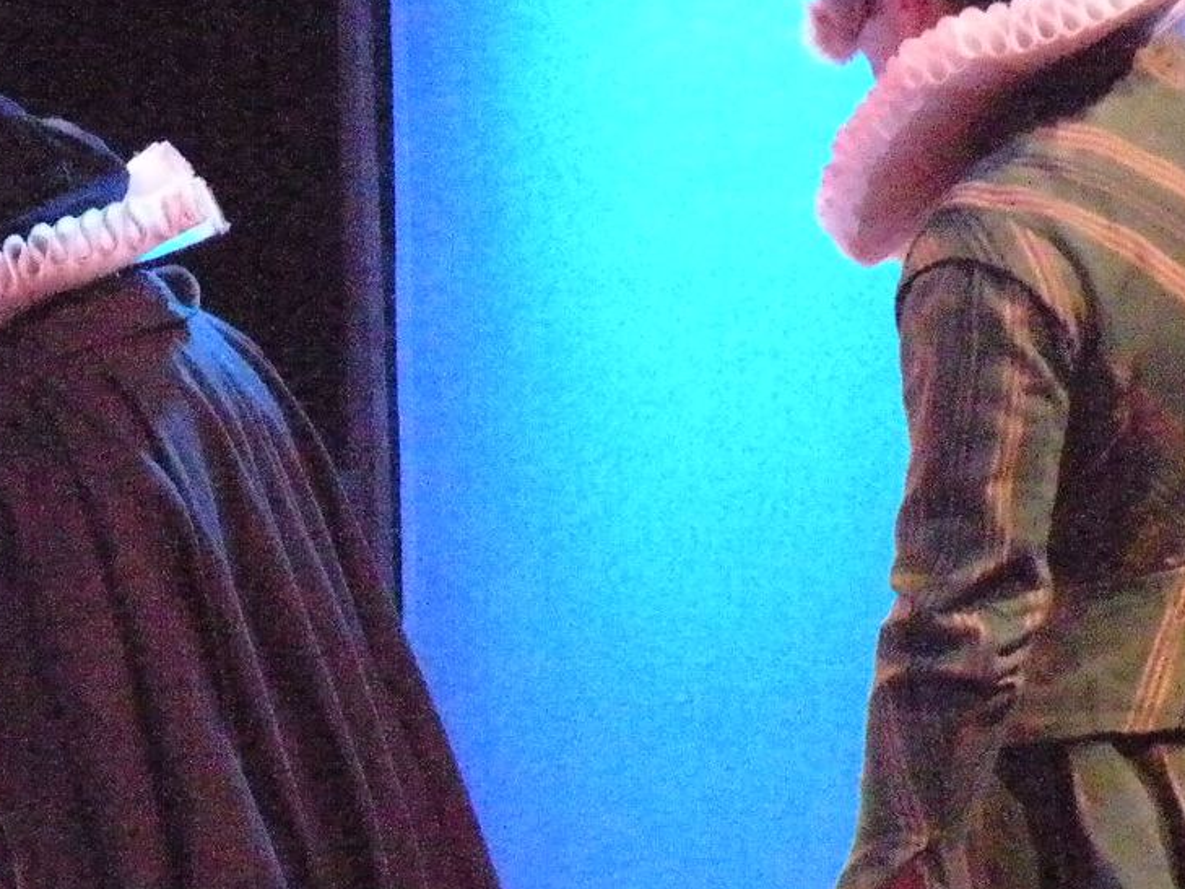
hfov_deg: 10.5
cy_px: 850
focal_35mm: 188
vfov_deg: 7.9
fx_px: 6437
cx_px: 80
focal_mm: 11.9
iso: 2000
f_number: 3.5
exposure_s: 1/31.7
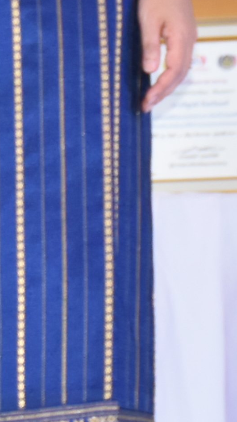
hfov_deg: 2.3
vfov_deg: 4.1
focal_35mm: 519
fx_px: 5803
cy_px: -127
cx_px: -588
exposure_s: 1/200
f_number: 6.3
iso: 800
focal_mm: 52
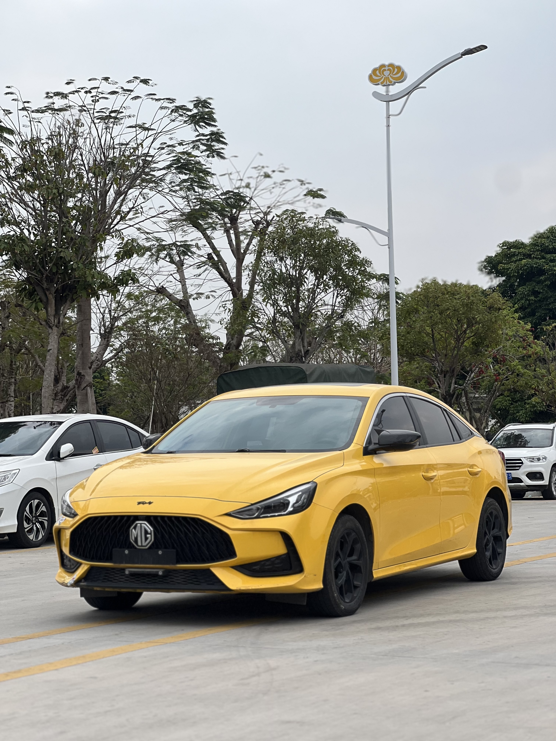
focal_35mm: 77
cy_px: 370
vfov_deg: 25.3
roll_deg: +0.6
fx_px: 1649
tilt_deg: +3.0
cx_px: 278
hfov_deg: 19.1
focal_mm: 9
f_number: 2.8
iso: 32
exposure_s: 1/758
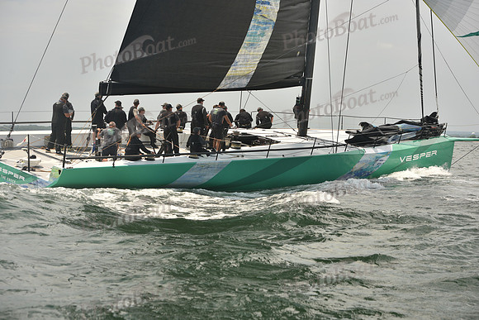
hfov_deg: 28.8
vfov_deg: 19.5
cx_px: 240
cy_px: 160
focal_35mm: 70
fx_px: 932
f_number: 5.6
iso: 250
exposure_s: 1/640
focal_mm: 70
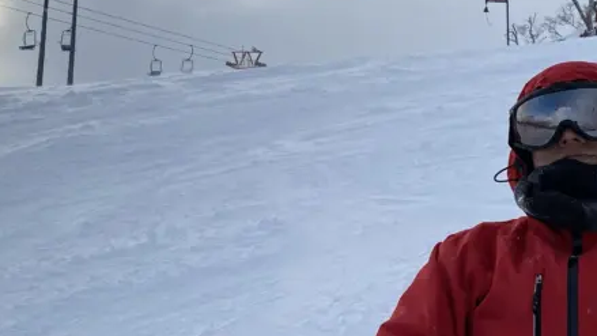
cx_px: 413
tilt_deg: +3.7
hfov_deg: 31.6
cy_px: 175
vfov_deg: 18.3
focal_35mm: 66
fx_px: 1045
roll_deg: -4.4
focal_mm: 4.25
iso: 32
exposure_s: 1/3497
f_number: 1.8
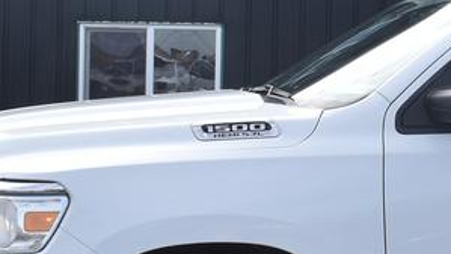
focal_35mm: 141
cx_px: 602
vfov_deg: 8.6
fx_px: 1689
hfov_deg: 14.5
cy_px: 41
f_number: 8
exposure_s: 1/250
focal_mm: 21
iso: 125
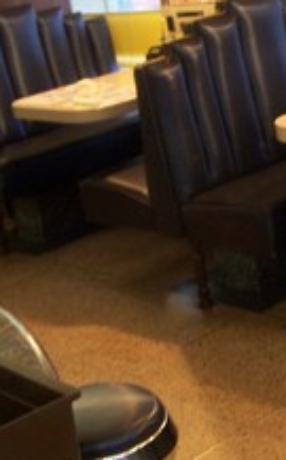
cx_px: 239
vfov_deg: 24.7
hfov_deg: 15.4
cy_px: 219
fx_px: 1051
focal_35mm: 84
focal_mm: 6.3
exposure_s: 1/8
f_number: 2.8
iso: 140
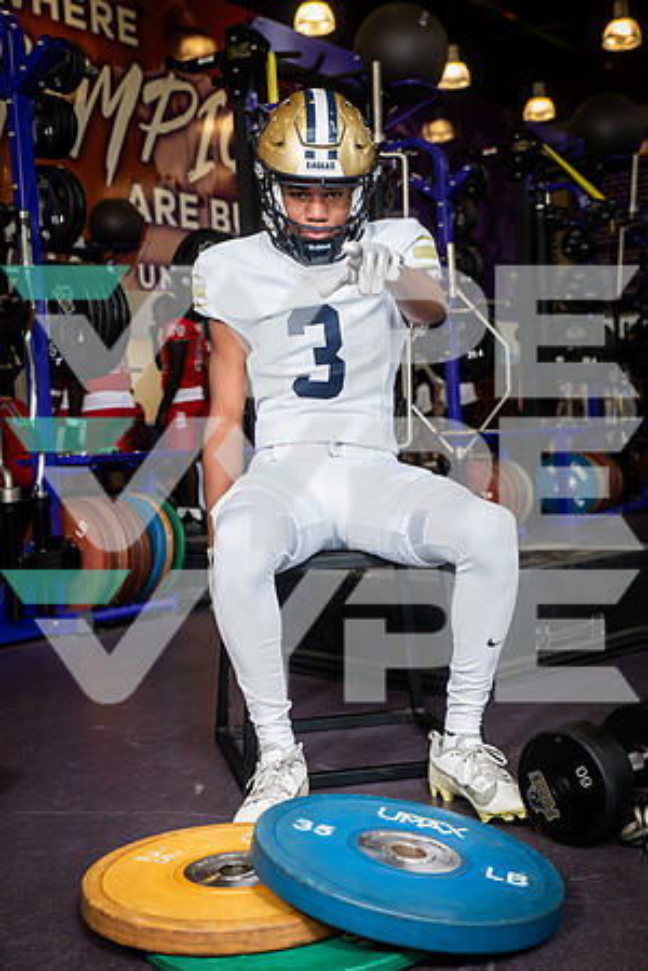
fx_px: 1296
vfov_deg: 41.1
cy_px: 486
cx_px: 324
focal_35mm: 48
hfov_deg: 28.1
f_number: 5.6
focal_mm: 48
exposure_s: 1/250
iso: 500
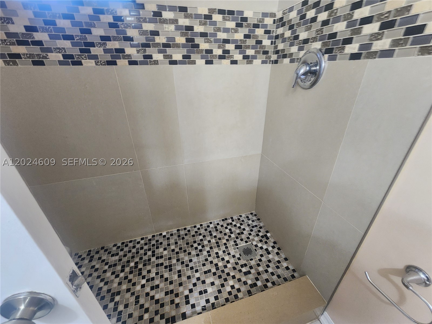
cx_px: 216
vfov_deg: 89.9
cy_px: 162
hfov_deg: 106.2
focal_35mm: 13
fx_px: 162
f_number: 2.2
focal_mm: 2.2
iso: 400
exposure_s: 1/30
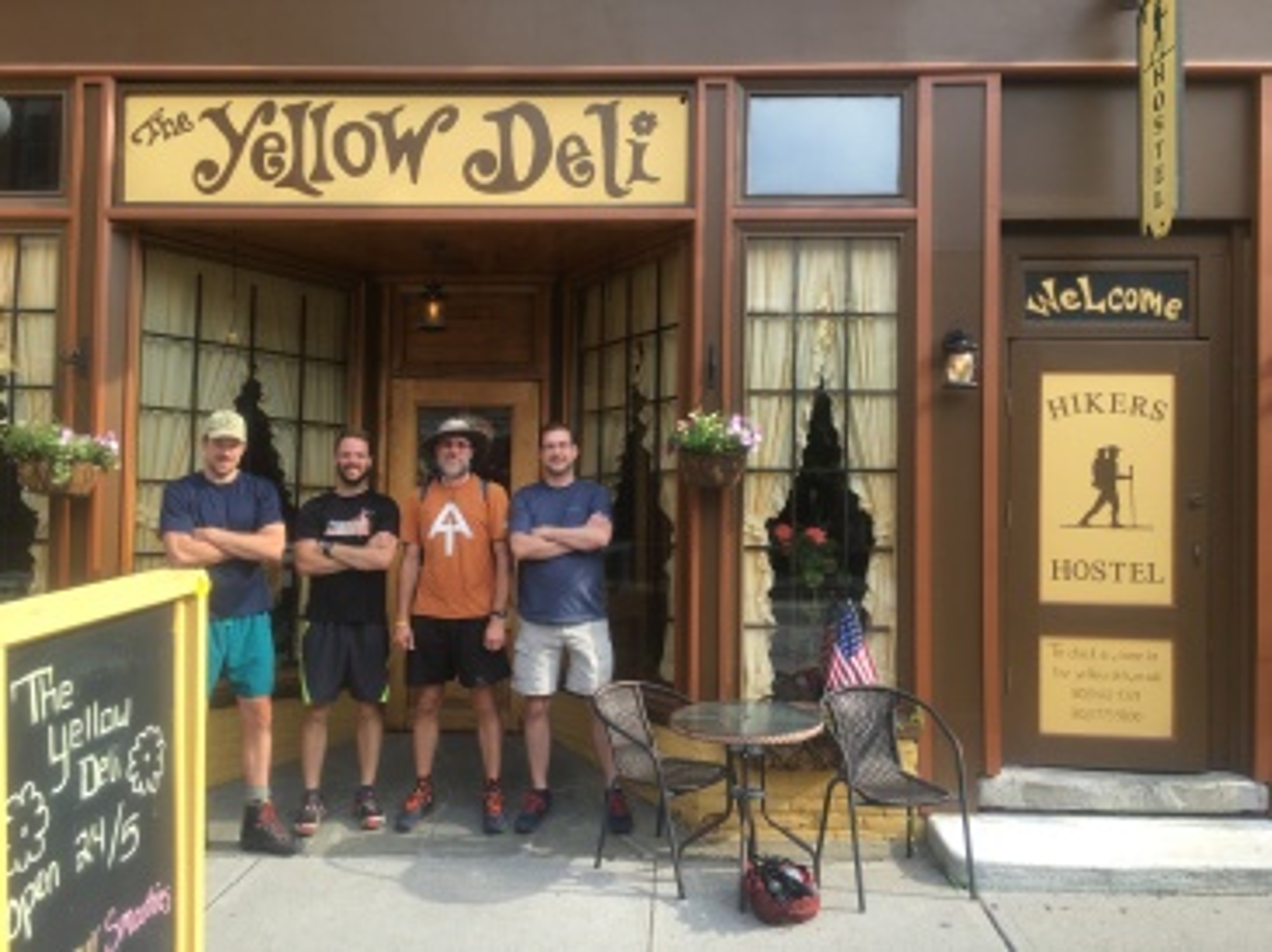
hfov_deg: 61.7
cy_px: 476
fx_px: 1065
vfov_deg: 48.2
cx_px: 636
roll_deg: -0.7
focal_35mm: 29
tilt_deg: +2.3
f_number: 2.2
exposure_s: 1/254
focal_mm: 4.15
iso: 25
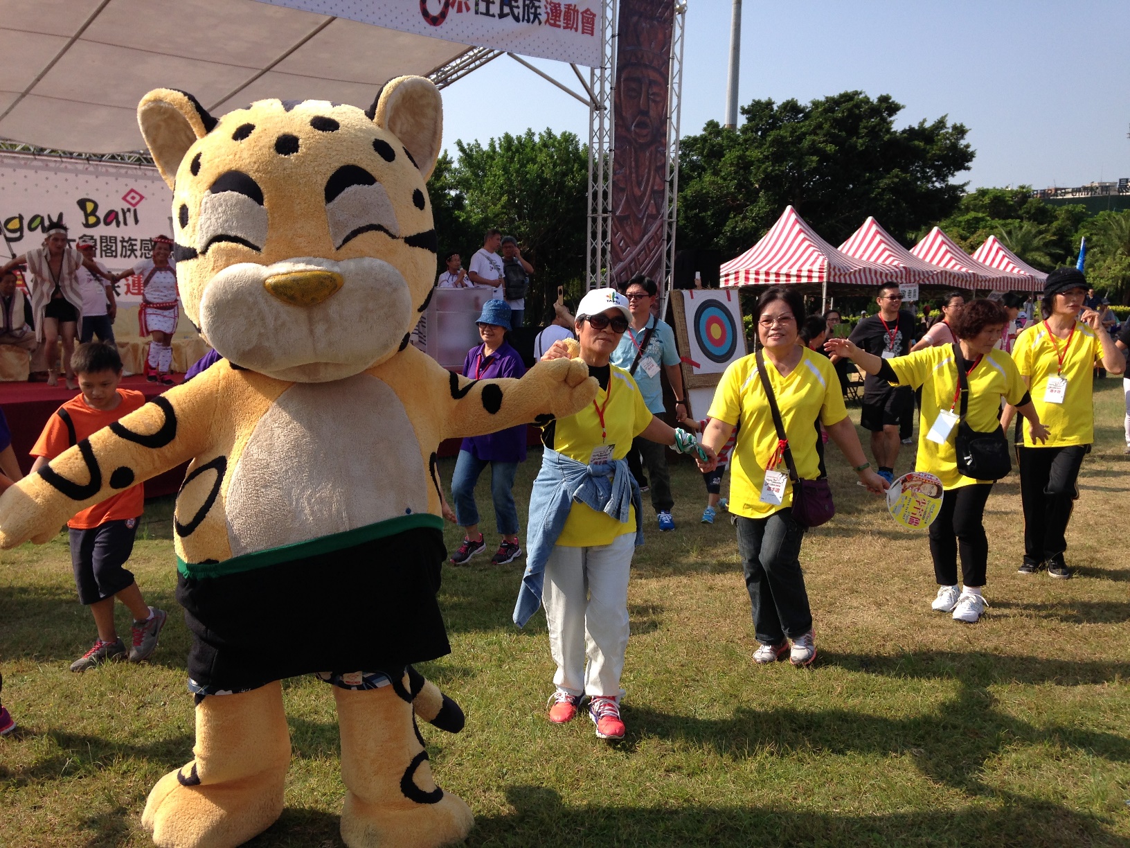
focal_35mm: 33
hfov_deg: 55.4
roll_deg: +2.4
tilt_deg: -3.3
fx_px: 1077
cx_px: 565
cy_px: 424
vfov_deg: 42.9
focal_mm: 4.12
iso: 50
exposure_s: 1/1130
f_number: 2.4
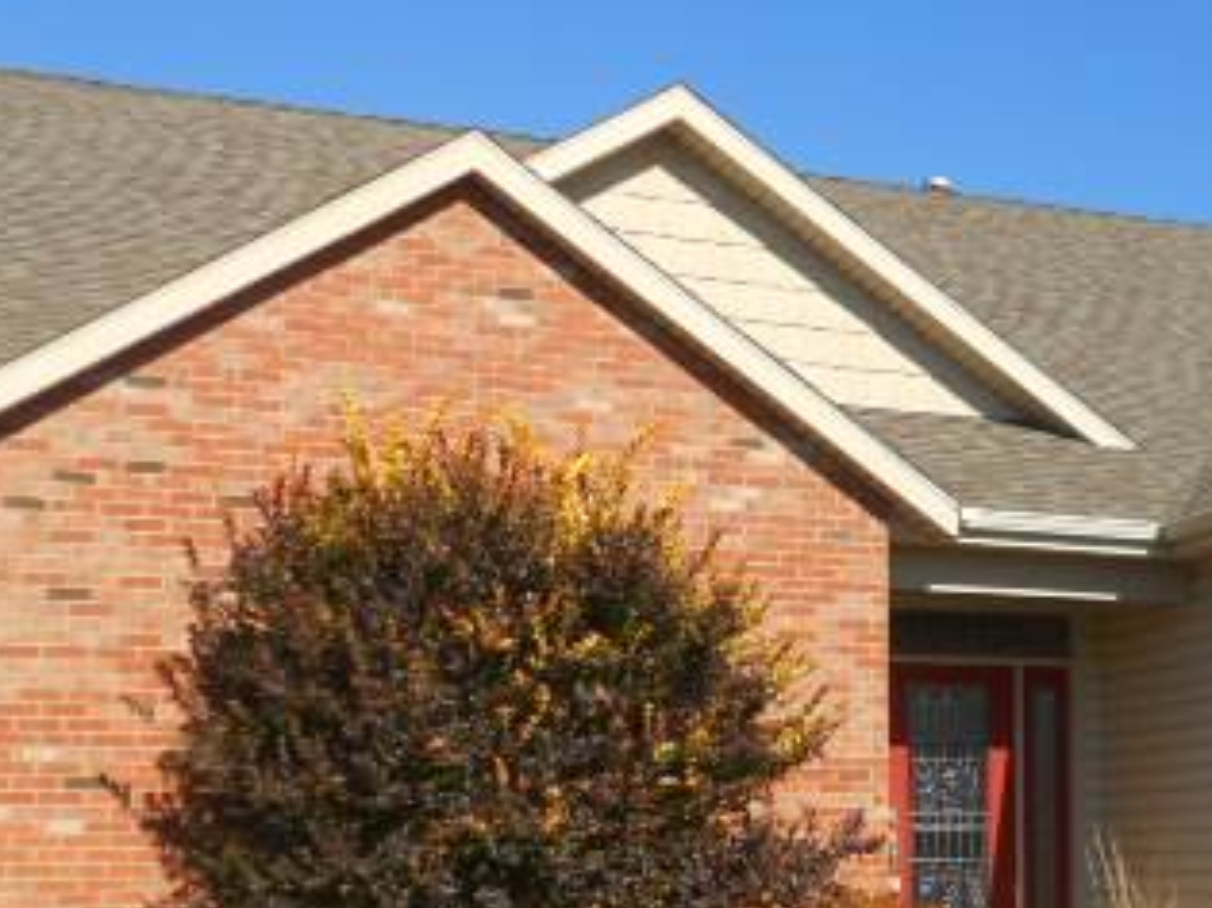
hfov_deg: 28.4
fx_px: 2275
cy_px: 608
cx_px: 1147
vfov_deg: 22.5
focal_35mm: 65
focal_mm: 5.8
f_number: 3.5
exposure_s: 1/1000
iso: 80
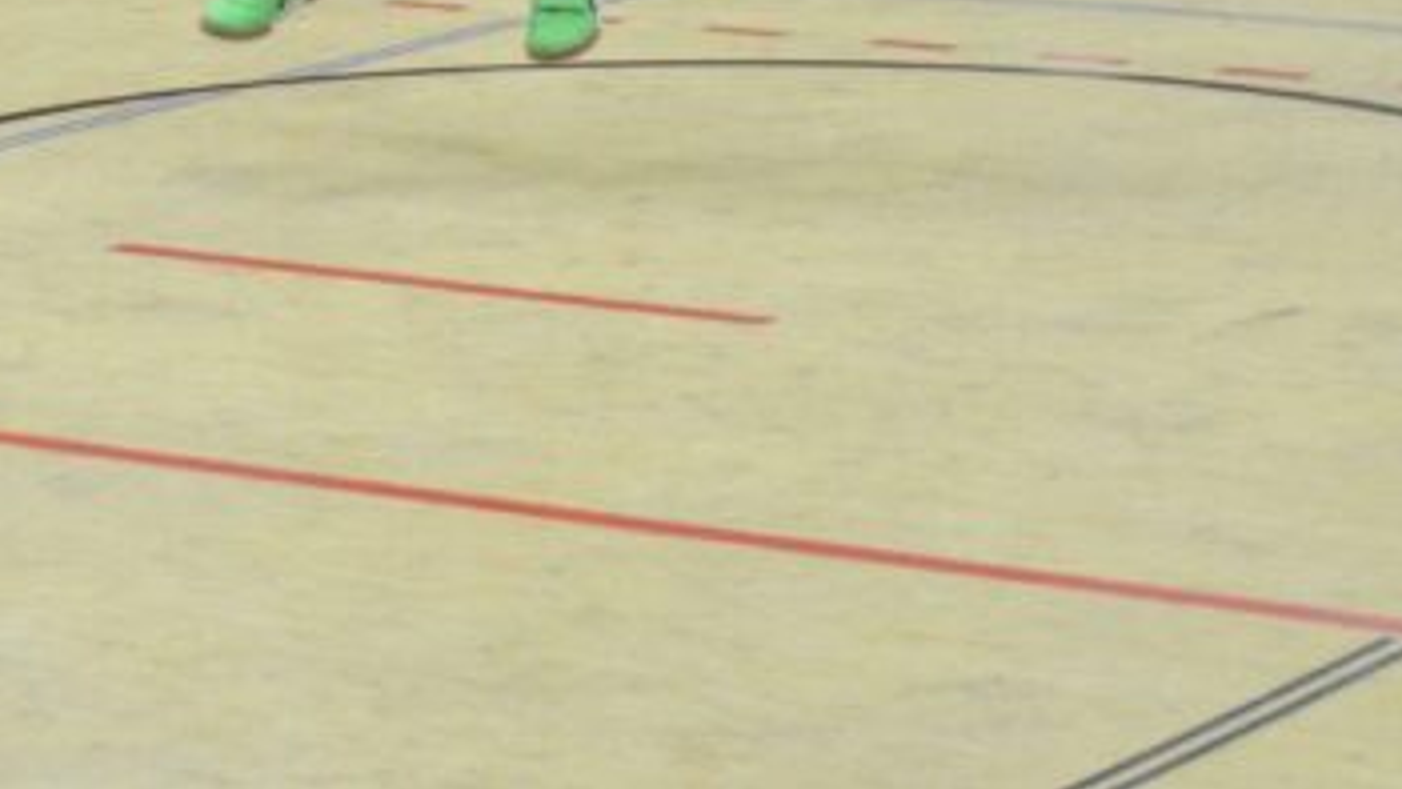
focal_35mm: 161
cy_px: -565
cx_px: 28
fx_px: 5969
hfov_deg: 13.2
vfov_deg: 7.4
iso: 1600
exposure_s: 1/250
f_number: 5
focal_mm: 35
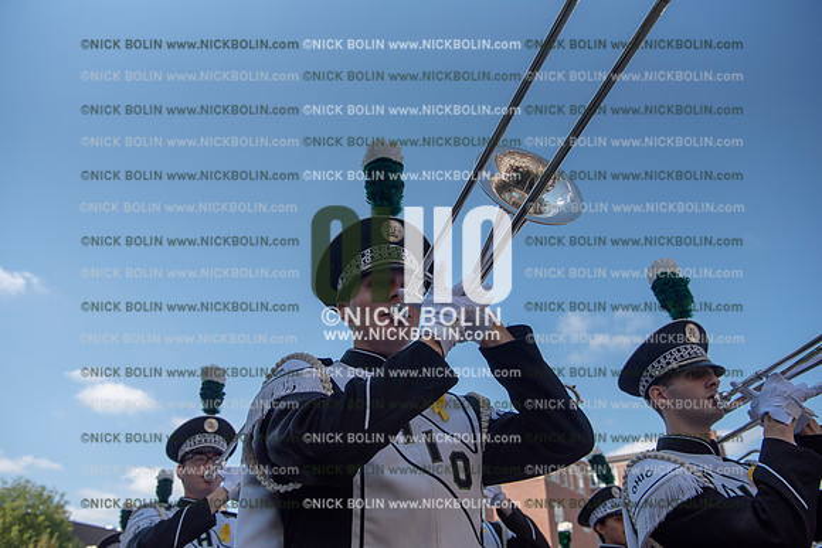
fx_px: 662
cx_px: 411
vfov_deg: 45.0
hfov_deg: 63.6
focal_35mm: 29
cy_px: 274
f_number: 5
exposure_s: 1/4000
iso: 400
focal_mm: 29
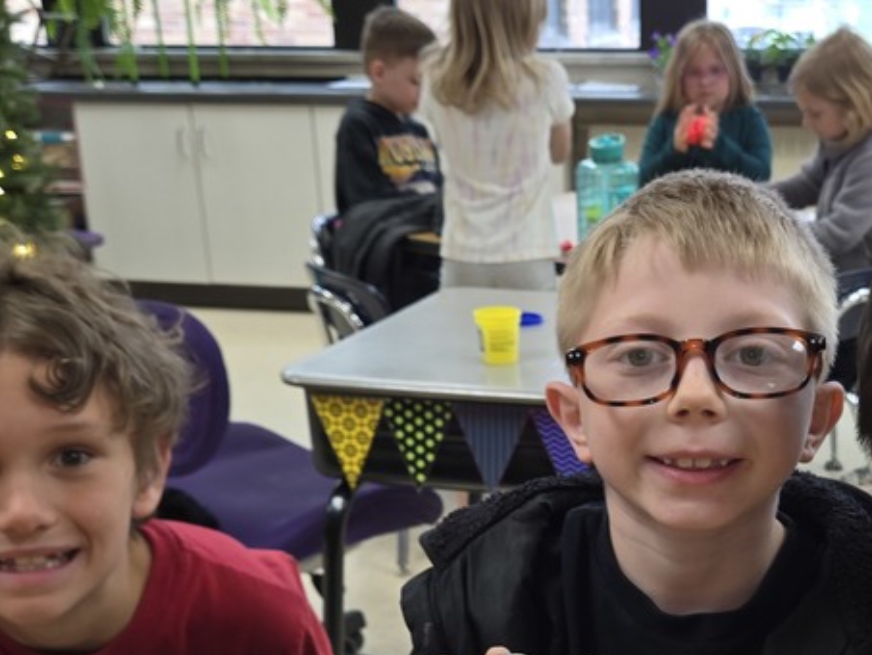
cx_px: 629
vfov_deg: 27.4
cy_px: 539
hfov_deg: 36.1
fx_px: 1310
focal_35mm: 52
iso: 64
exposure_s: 1/60
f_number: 1.8
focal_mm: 5.4
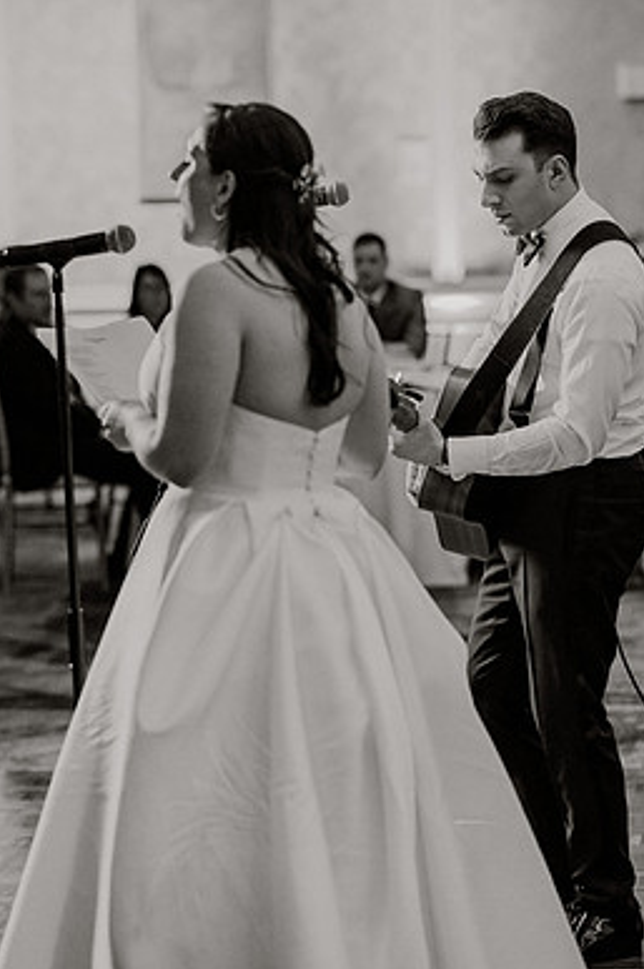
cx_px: 367
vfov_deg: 16.8
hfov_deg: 11.2
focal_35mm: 122
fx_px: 3282
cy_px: 413
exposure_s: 1/400
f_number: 2.8
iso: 4000
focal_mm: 105
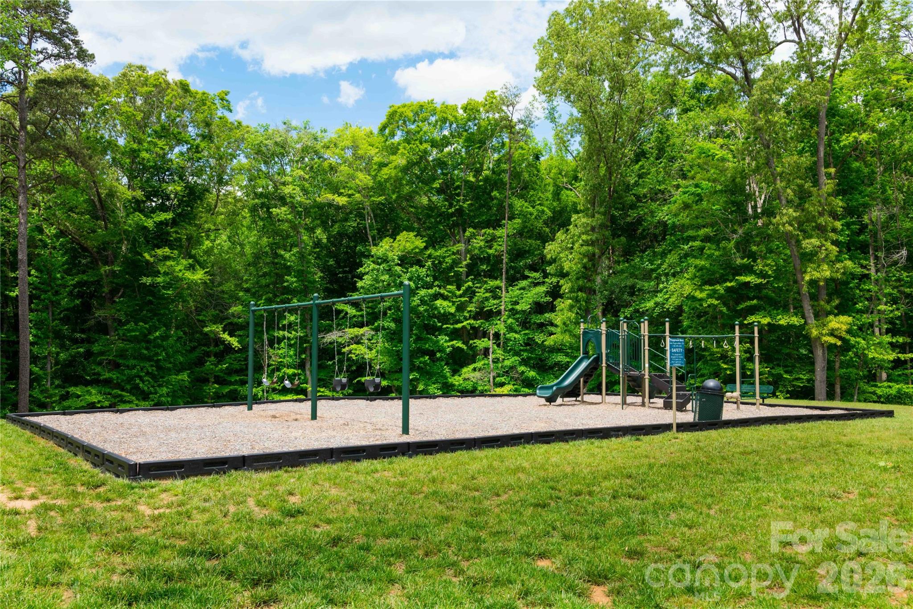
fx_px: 710
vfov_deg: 46.4
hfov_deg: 65.5
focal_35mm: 28
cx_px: 456
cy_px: 304
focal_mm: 28
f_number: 11
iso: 100
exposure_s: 1/50
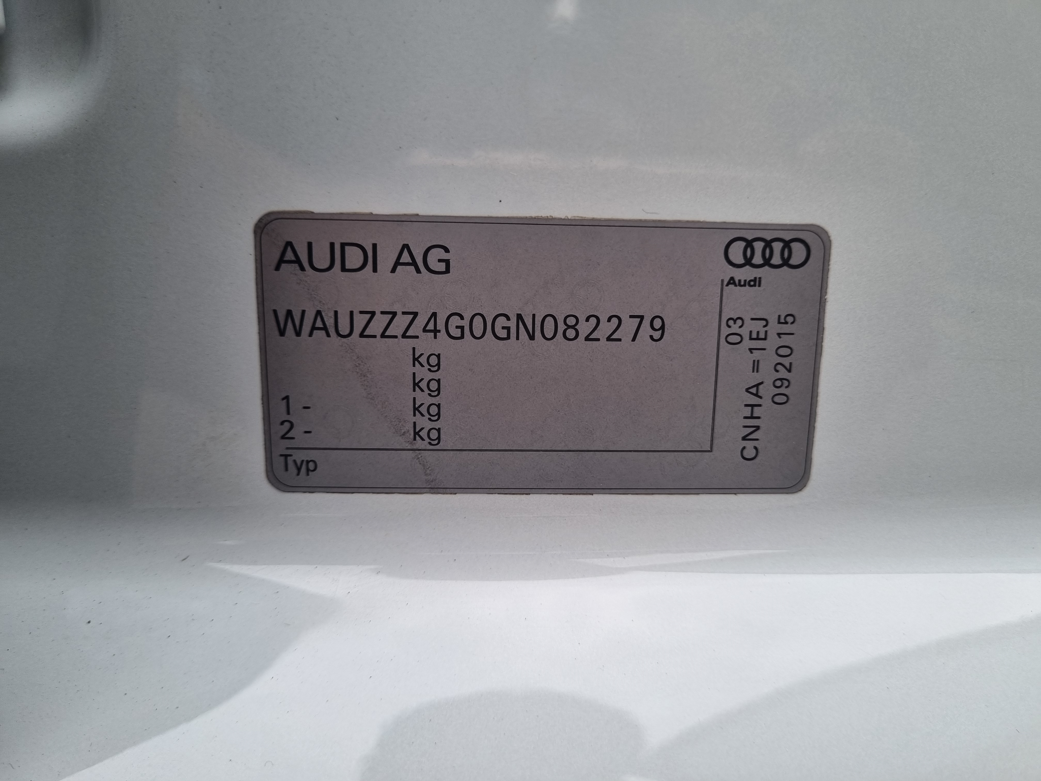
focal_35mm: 26
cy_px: 390
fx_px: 782
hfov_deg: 67.3
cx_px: 520
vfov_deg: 53.1
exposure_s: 1/363
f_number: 1.8
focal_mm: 5.4
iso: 50
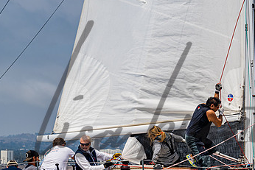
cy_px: 101
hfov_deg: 9.8
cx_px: 251
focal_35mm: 208
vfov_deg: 6.6
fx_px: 1474
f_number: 6.3
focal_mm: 97
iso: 250
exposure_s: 1/800
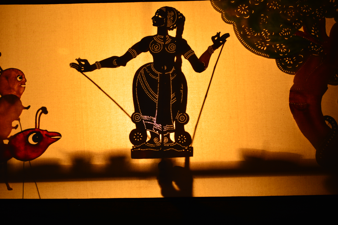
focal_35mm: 60
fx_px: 563
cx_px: 169
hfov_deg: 33.4
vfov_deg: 22.6
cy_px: 112
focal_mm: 40
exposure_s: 1/25
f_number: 5.3
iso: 100
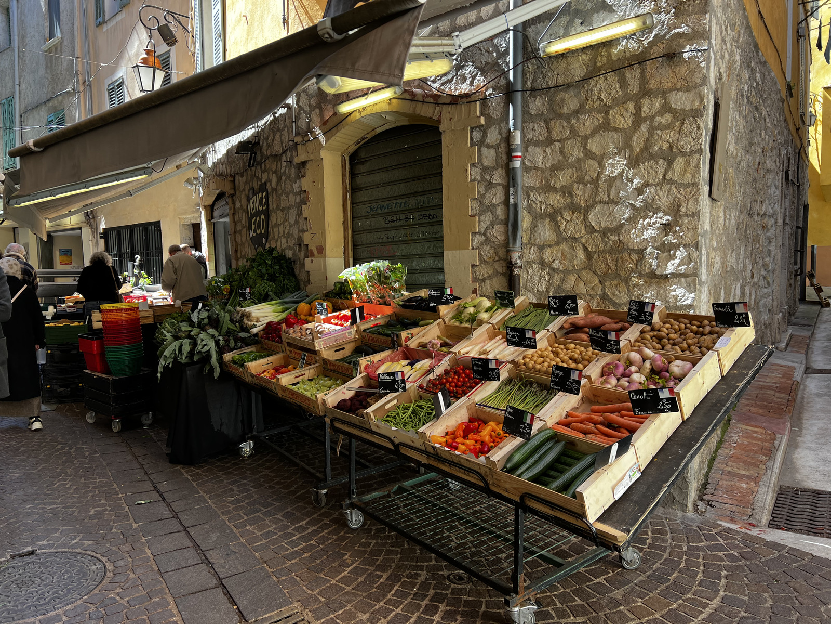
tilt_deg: -4.2
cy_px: 312
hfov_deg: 67.3
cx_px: 416
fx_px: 624
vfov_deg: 53.1
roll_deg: +1.8
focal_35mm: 26
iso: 40
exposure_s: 1/234
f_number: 1.5
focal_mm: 5.7
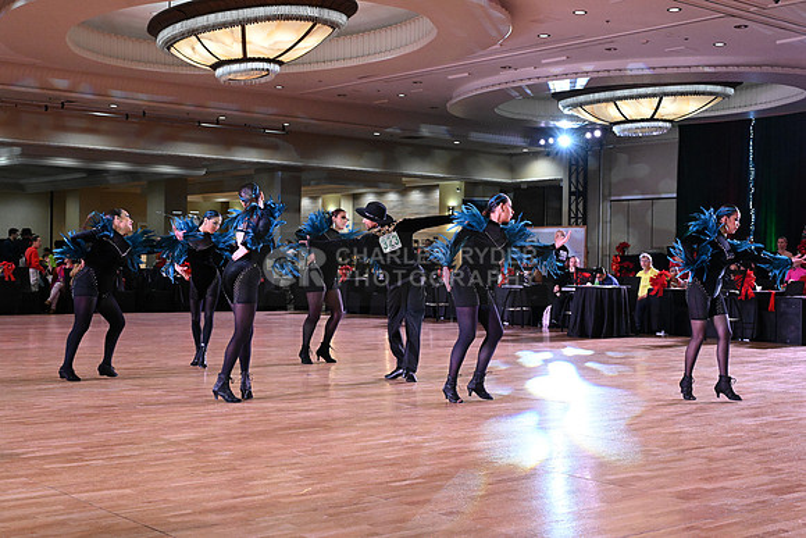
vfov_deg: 28.1
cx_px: 403
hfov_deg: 41.1
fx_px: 1075
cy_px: 269
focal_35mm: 48
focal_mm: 48
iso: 6400
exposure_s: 1/320
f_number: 5.6
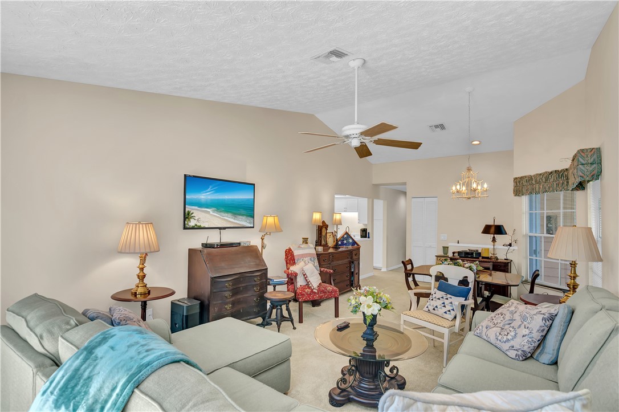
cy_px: 206
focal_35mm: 16
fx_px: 284
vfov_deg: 72.0
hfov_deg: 95.0
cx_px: 310
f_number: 6.3
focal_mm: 11
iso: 320
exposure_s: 1/20
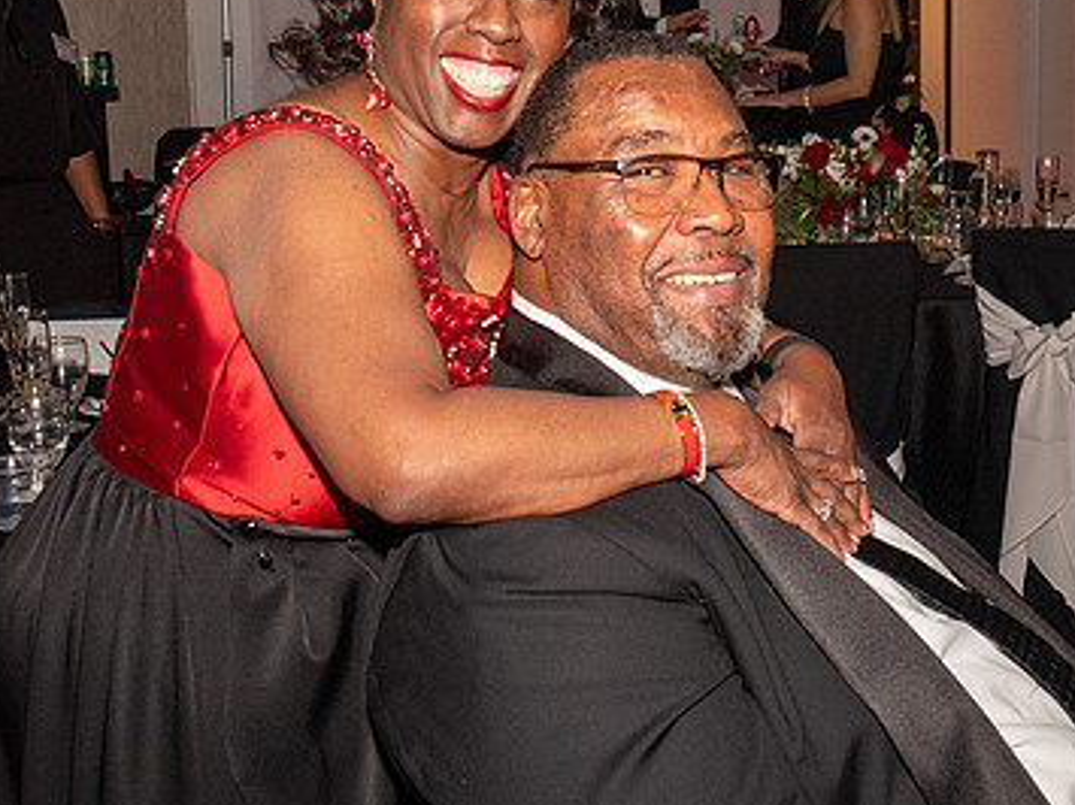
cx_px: 563
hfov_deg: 29.4
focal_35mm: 66
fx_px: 2049
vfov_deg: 22.2
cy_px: 347
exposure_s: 1/100
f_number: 8
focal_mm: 28
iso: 2000
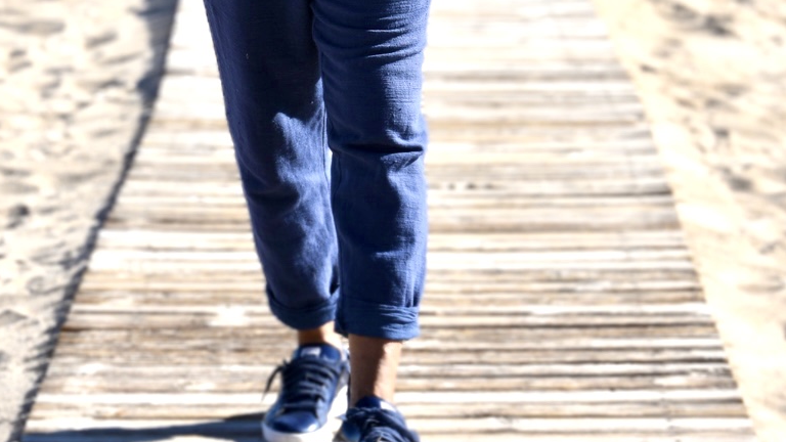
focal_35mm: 131
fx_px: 2730
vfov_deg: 9.1
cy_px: -125
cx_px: 359
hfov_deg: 16.4
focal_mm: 50
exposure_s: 1/500
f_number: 8
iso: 140
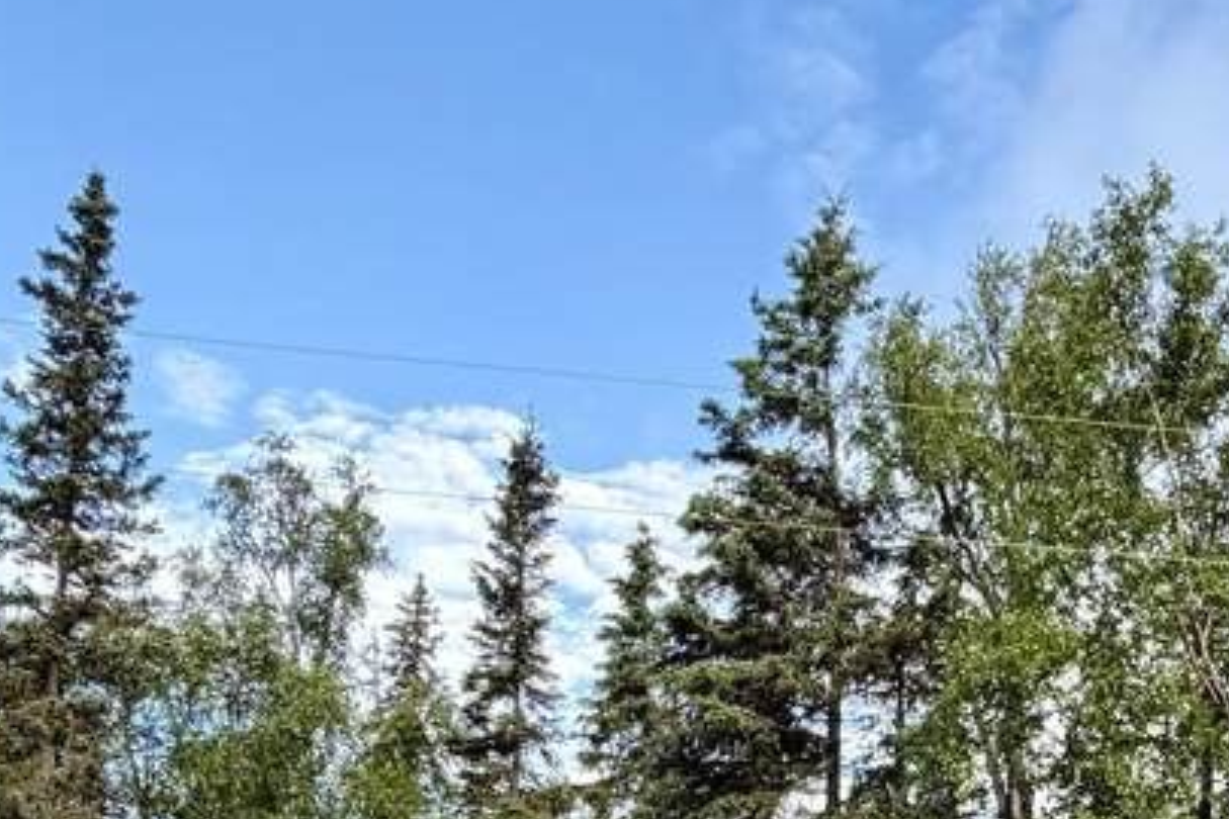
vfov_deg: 25.2
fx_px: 1570
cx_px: 929
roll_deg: +2.6
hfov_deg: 41.4
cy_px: 1068
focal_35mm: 46
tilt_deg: +5.7
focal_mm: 2.22
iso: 40
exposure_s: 1/202
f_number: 2.2
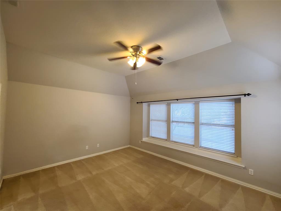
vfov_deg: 89.9
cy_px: 106
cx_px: 140
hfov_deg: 106.2
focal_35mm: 13
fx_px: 106
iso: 400
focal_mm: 2.2
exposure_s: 1/60
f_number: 2.2
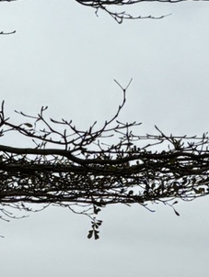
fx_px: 1383
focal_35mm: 172
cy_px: 316
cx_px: 138
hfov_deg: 8.6
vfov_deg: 11.3
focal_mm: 5.96
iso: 50
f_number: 1.6
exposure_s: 1/1751
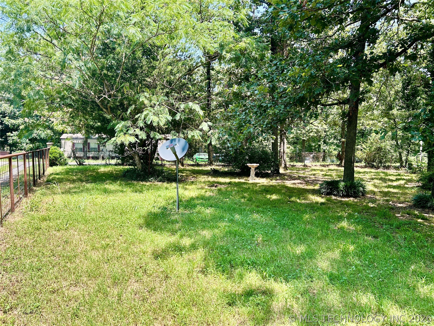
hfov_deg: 67.3
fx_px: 326
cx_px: 217
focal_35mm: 26
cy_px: 163
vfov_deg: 53.1
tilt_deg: -1.8
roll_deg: +1.1
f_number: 1.5
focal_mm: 5.7
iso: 50
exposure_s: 1/733
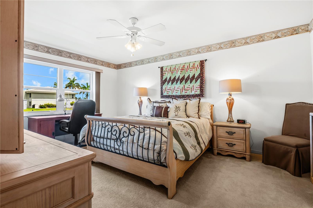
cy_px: 104
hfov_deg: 96.8
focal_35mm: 16
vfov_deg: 73.6
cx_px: 156
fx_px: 139
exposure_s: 1/5
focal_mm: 16
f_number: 10
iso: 320
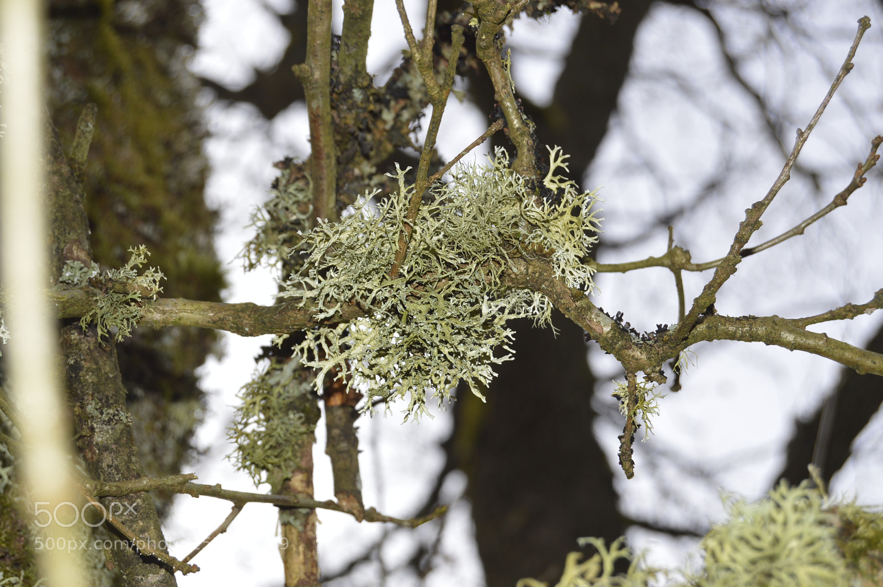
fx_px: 2022
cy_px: 294
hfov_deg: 24.6
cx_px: 442
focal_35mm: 82
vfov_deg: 16.5
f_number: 8
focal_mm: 55
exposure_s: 1/200
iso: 100
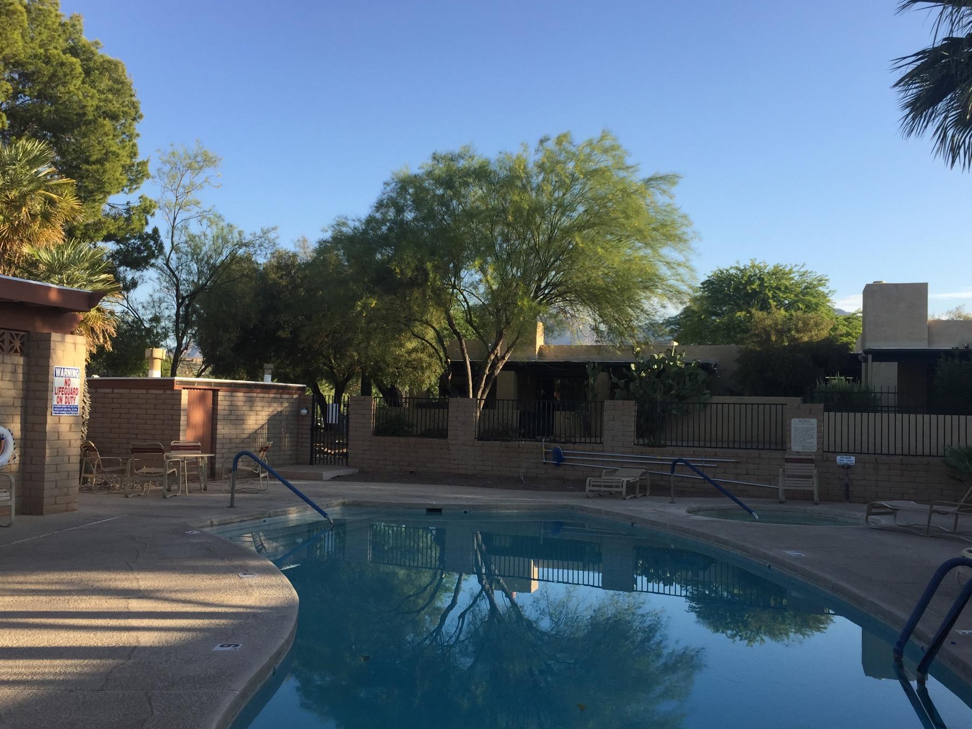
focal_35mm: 33
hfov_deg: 55.3
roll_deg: -1.5
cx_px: 517
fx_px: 927
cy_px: 382
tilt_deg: +4.1
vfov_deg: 42.9
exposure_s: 1/807
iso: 32
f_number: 2.2
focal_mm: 4.15
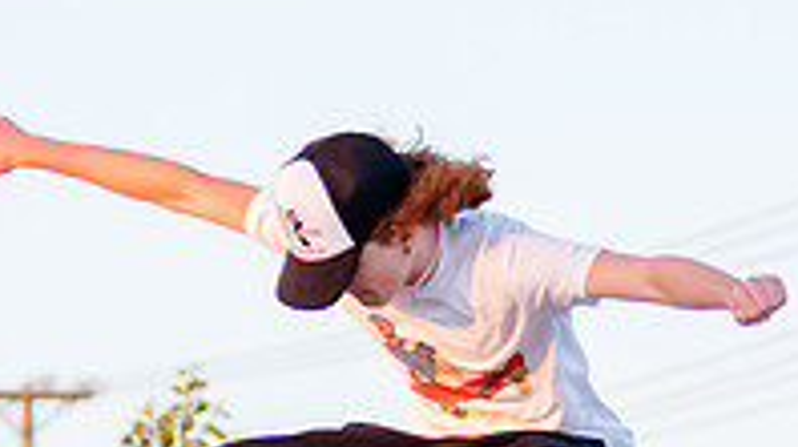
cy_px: 605
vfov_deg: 2.8
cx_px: 322
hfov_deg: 5.0
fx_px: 9155
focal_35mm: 433
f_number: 2.8
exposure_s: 1/1600
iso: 1600
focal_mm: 70
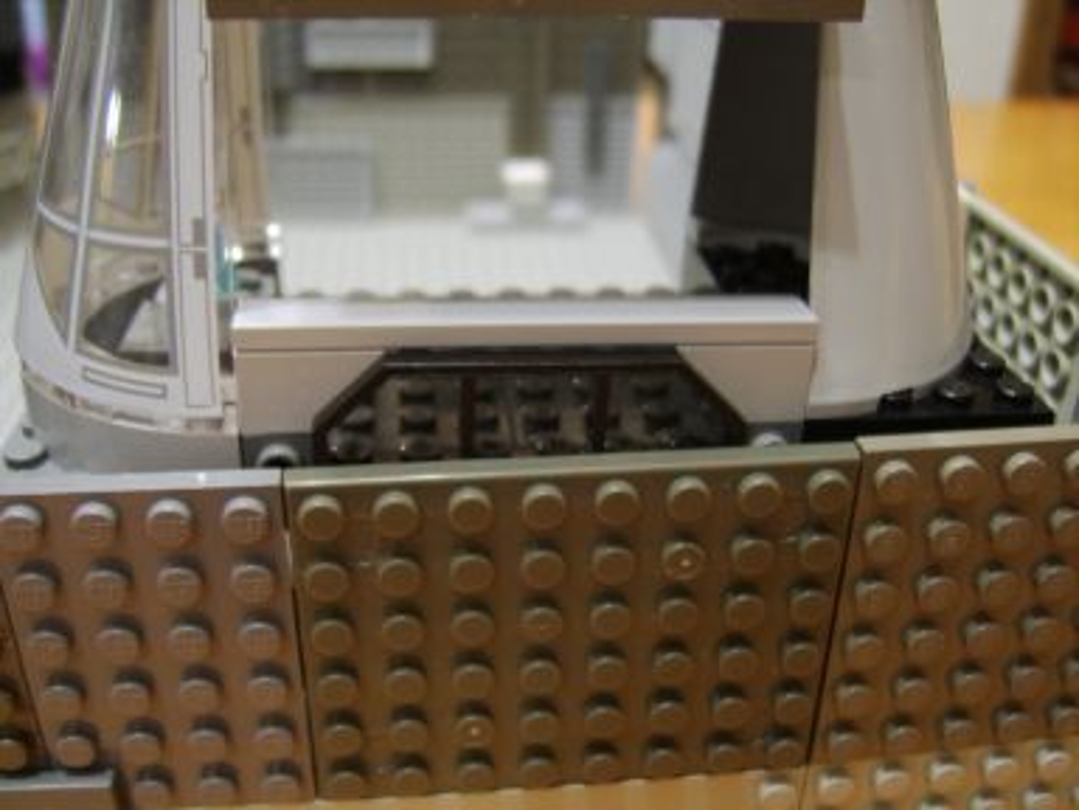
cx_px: 540
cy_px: 405
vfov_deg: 45.4
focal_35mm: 31
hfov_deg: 58.4
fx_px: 966
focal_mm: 8.13
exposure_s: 1/2
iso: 71
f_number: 2.7
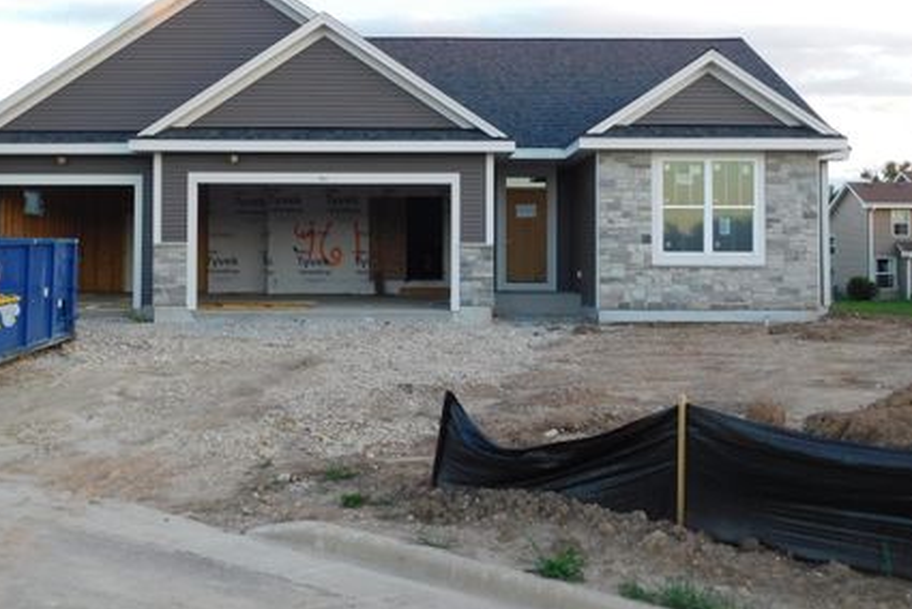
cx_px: 416
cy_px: 224
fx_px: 1115
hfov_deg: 44.4
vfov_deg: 30.4
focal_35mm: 44
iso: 125
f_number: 3.5
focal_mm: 6.3
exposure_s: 1/50
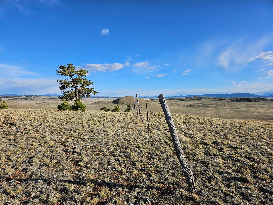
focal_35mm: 23
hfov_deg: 73.9
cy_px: 102
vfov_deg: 58.9
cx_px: 136
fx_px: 181
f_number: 1.8
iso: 25
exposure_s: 1/2005
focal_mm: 5.4
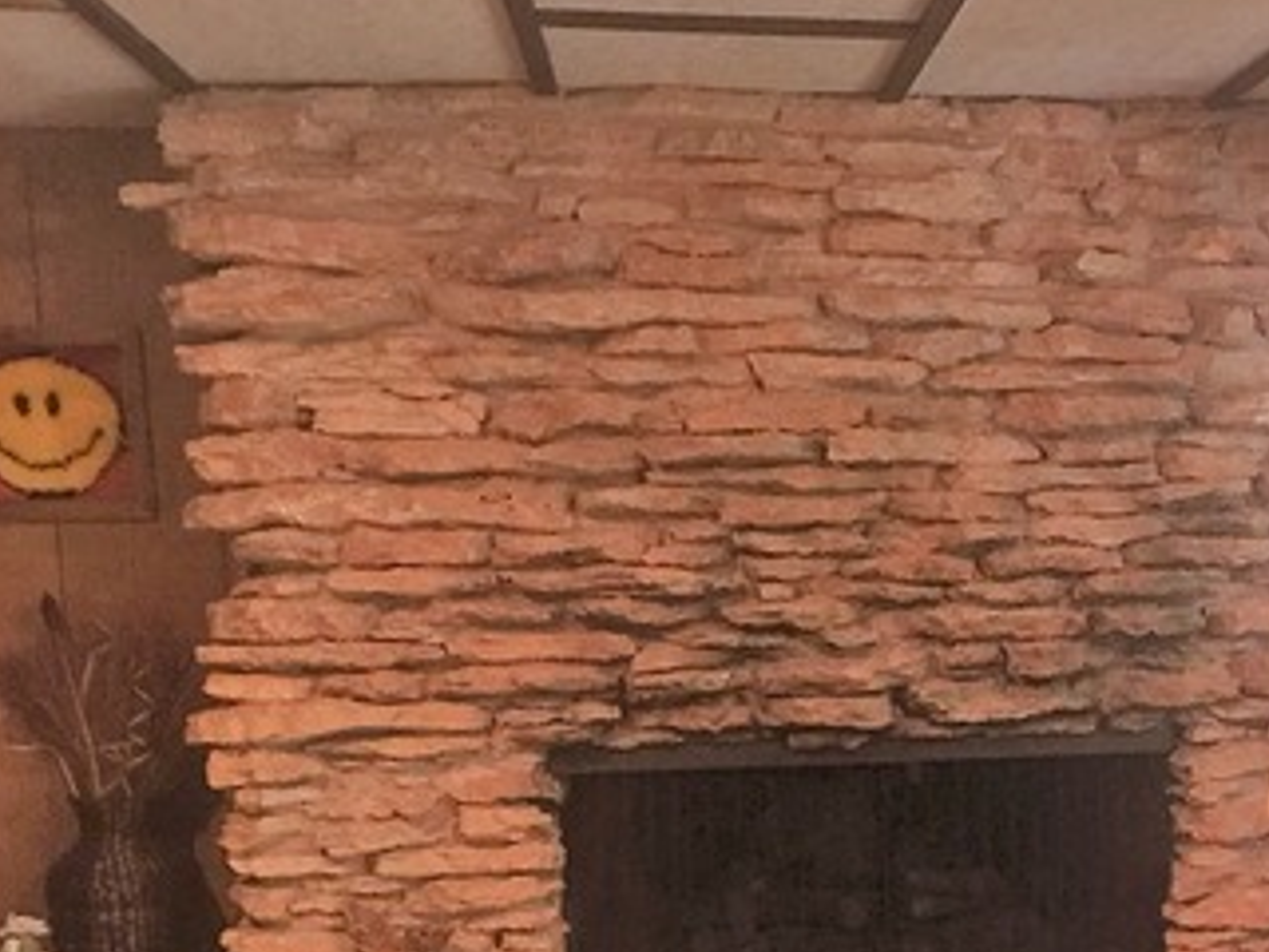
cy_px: 853
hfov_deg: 30.9
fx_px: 2126
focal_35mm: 58
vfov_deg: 24.5
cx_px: 1253
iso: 100
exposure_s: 1/10
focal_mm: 4.15
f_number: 2.2
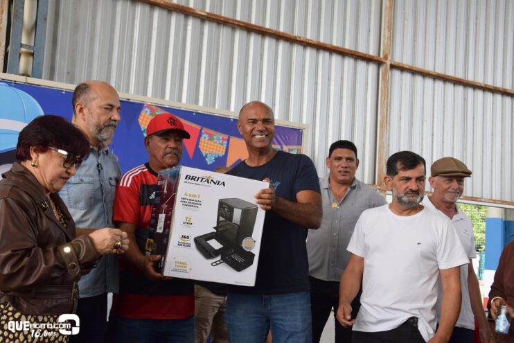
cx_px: 257
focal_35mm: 45
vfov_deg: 29.9
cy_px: 172
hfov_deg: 43.6
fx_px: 643
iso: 400
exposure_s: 1/250
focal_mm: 30
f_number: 8
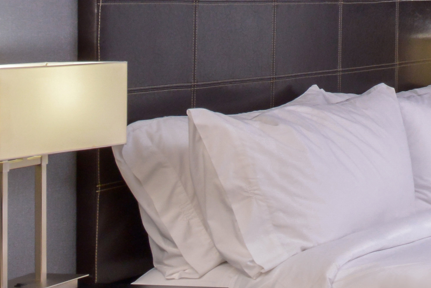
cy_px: 313
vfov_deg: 11.3
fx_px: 1437
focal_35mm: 120
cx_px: 877
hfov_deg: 14.2
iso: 640
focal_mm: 24
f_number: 9.5
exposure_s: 1/40
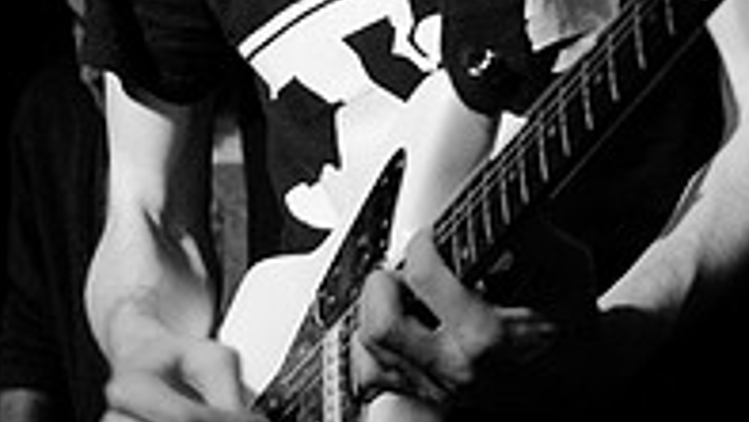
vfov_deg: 7.5
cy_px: -80
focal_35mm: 162
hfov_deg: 13.0
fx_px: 3210
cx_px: 836
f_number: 2.8
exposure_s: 1/80
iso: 2000
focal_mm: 35
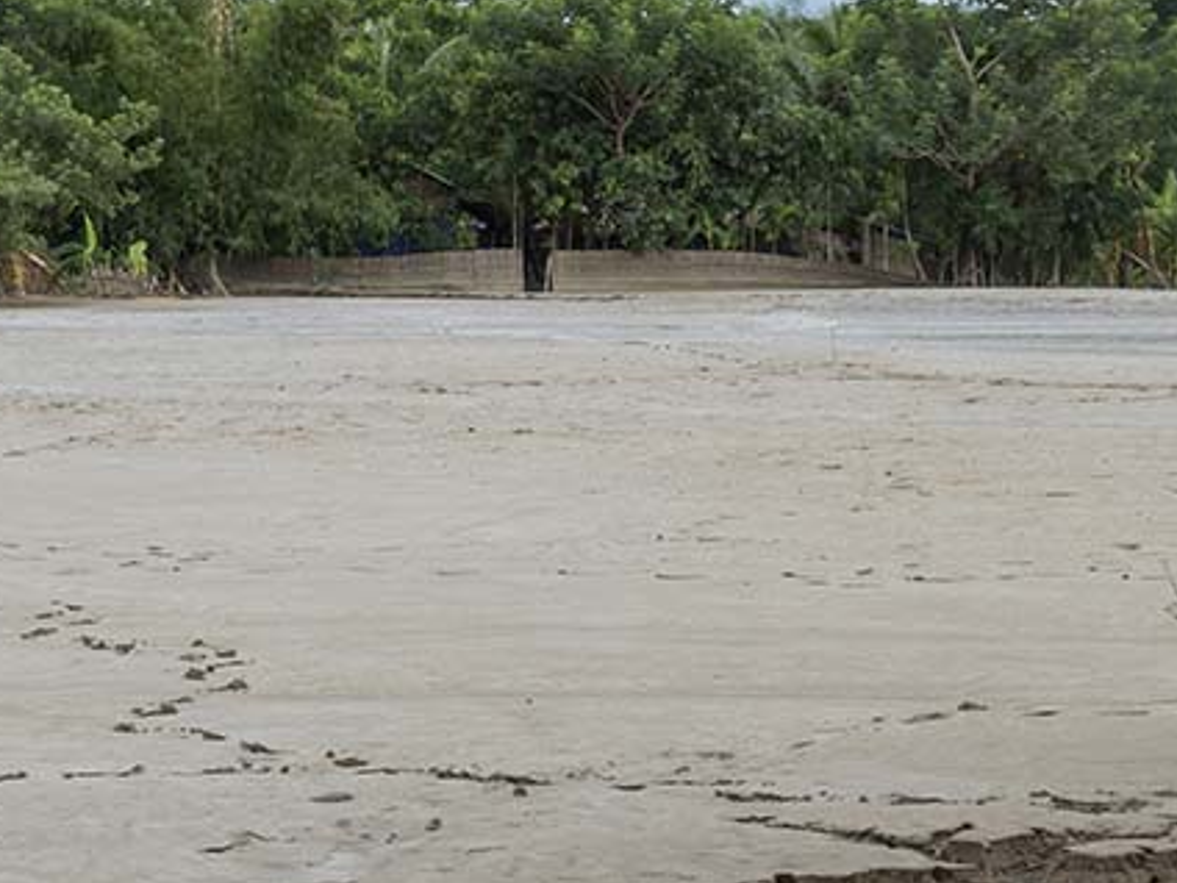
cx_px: 1246
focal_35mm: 135
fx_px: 4590
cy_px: 204
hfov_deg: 14.3
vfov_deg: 11.0
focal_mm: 62
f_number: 14
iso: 1000
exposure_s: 1/800
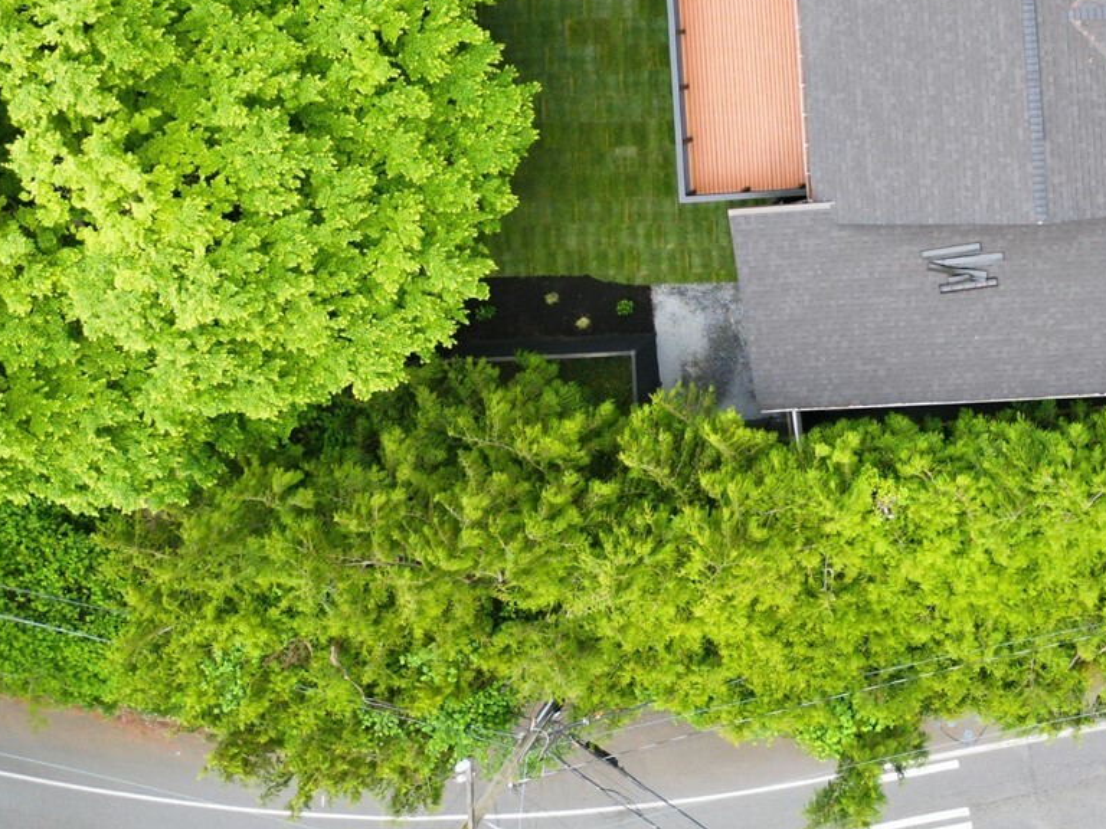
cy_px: 13
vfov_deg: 27.5
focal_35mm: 50
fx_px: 1598
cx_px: 1033
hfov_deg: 35.5
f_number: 1.7
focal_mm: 6.7
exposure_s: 1/320
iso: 100
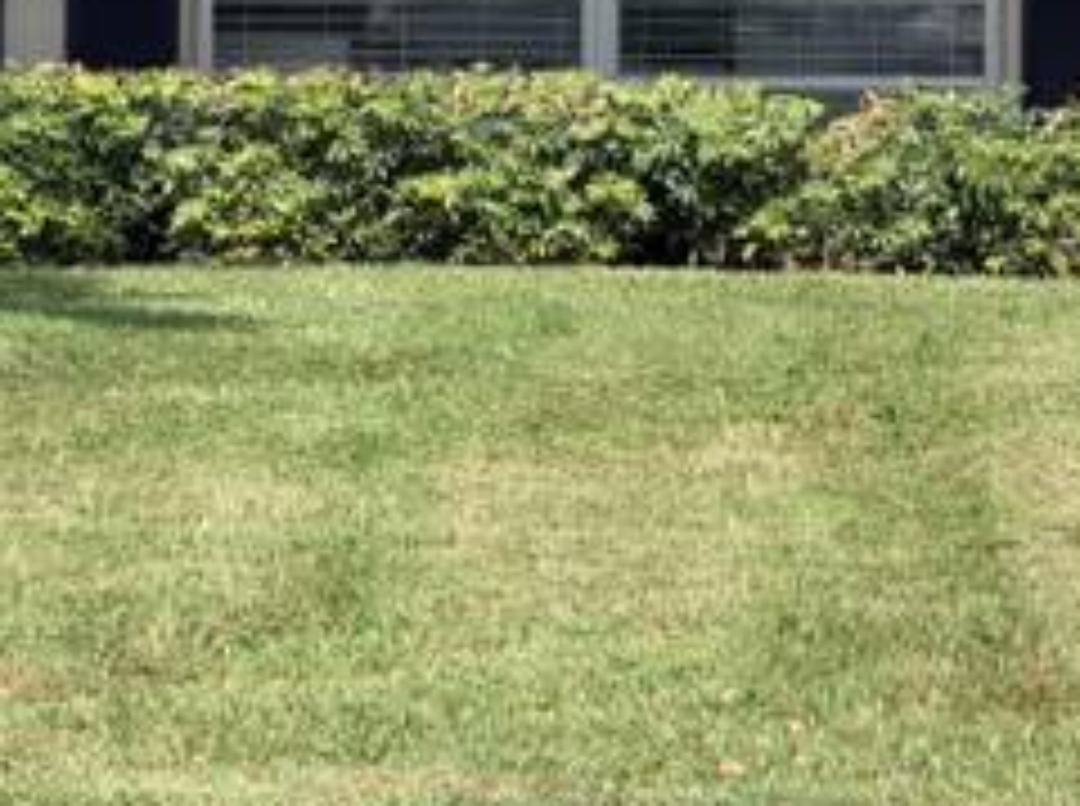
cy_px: -106
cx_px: 1220
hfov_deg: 7.4
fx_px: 8314
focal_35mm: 267
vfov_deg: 5.5
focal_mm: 16.89
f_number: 2.8
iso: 20
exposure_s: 1/742
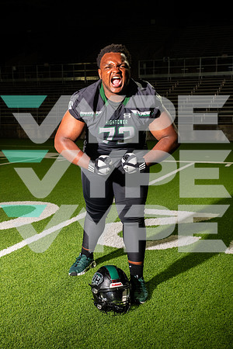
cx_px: 116
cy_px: 174
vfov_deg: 41.1
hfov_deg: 28.1
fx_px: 466
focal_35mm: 48
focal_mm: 48
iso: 1000
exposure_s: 1/400
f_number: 7.1
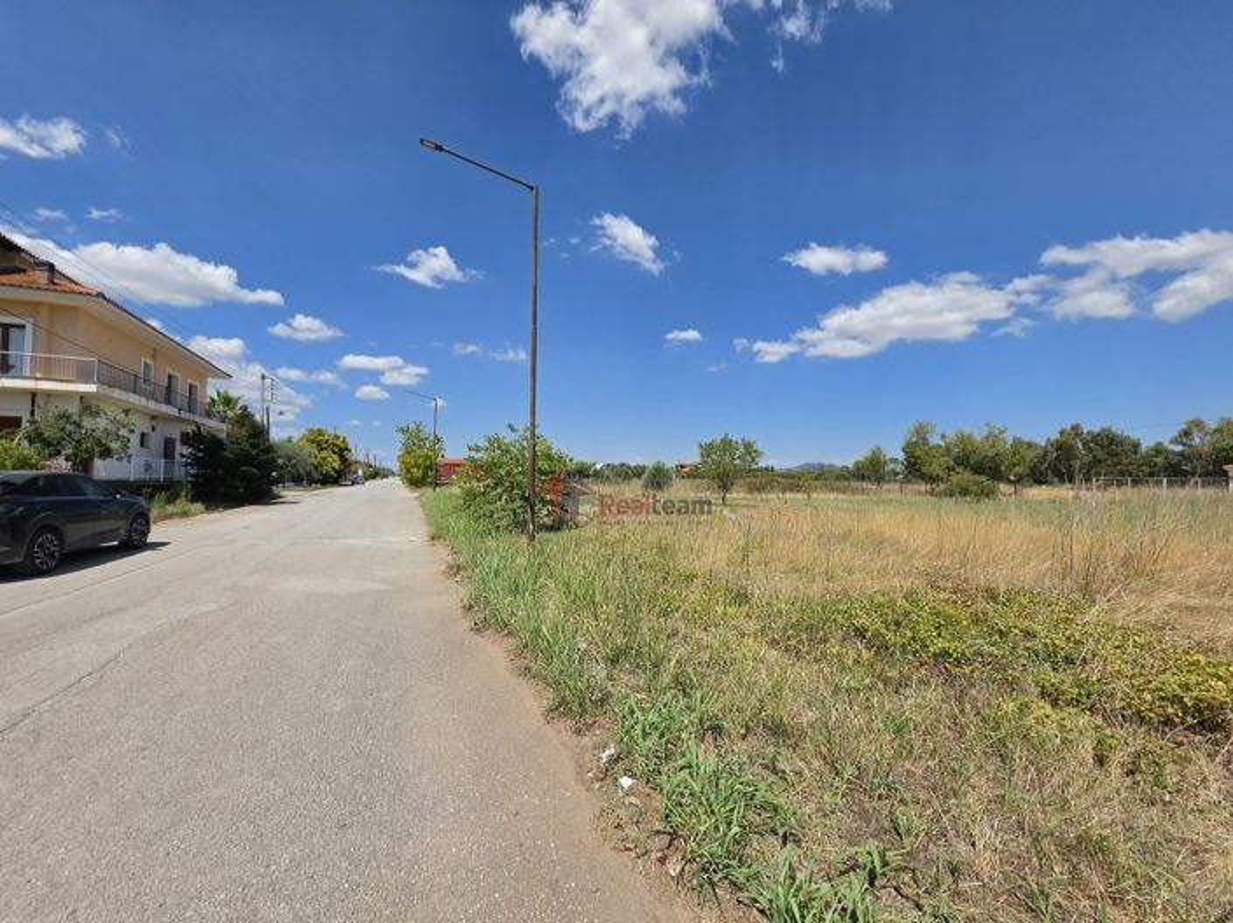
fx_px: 463
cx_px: 616
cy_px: 462
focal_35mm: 13
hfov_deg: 106.2
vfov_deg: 89.9
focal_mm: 2.2
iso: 32
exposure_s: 1/2517
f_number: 1.9
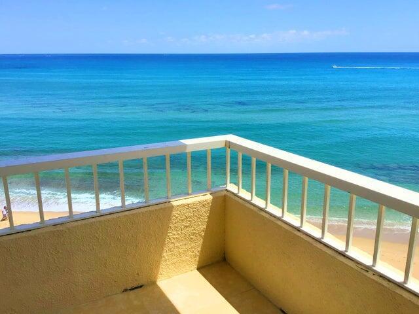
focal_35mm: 31
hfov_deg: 58.4
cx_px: 210
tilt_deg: -16.2
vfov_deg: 45.4
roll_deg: +0.9
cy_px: 157
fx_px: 375
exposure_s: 1/2203
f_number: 2.4
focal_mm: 3.3
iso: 25
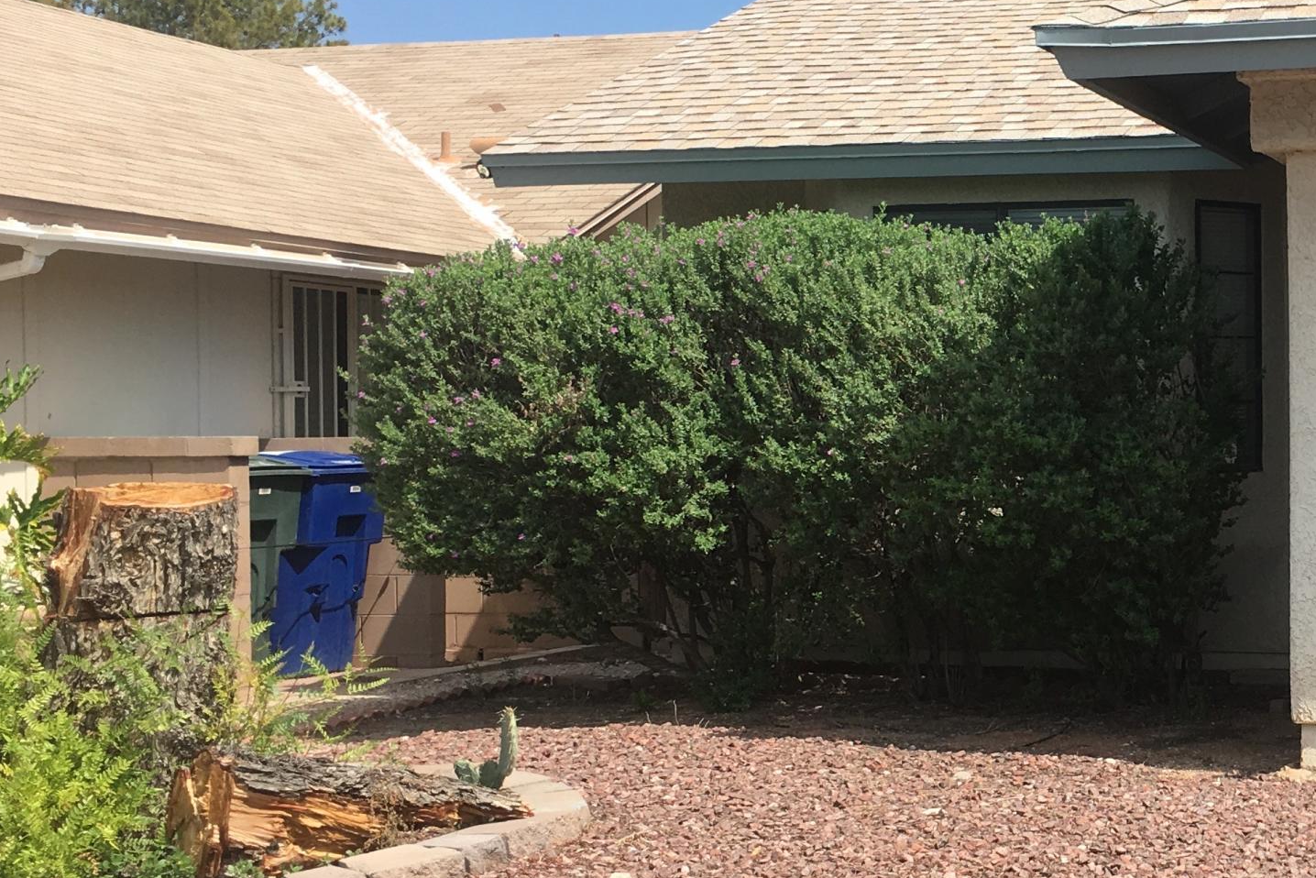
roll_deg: -0.2
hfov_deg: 30.0
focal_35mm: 63
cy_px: 476
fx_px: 2303
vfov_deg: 21.6
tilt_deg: -1.2
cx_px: 1272
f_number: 2.2
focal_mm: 4.15
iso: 25
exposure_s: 1/1508
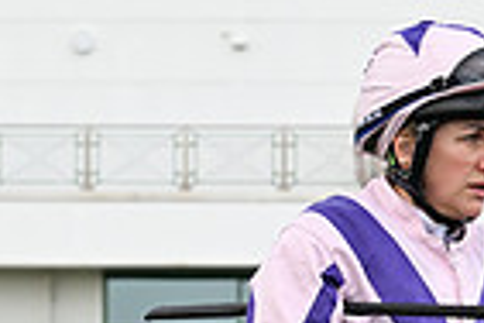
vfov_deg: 4.7
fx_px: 3858
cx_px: 662
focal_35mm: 287
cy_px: 610
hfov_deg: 7.1
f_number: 5.6
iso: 400
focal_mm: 70
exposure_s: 1/500
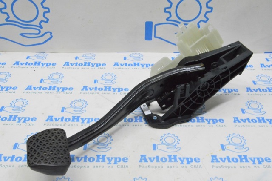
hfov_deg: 49.6
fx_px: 294
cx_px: 136
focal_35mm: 39
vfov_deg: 34.1
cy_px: 90
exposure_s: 1/20
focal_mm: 26
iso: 6400
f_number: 20
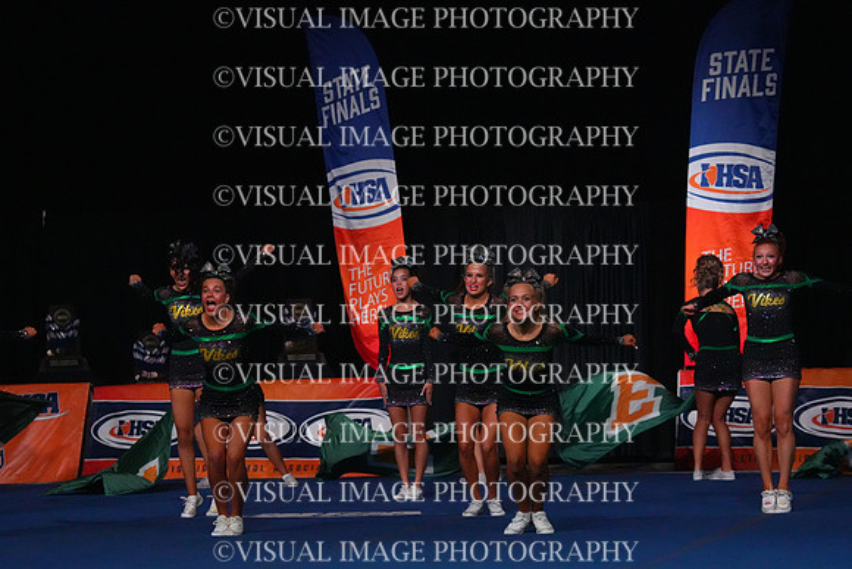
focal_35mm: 160
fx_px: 3787
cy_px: 284
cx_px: 426
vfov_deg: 8.6
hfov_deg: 12.8
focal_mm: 160
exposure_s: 1/1250
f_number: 5.6
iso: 16000
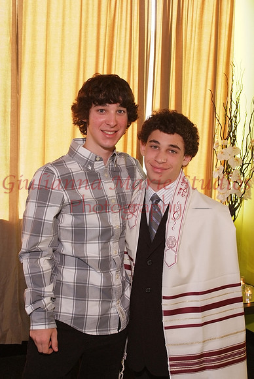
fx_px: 507
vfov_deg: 41.1
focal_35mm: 48
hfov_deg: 28.1
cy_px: 190
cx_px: 127
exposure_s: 1/60
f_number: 7.1
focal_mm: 32
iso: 800
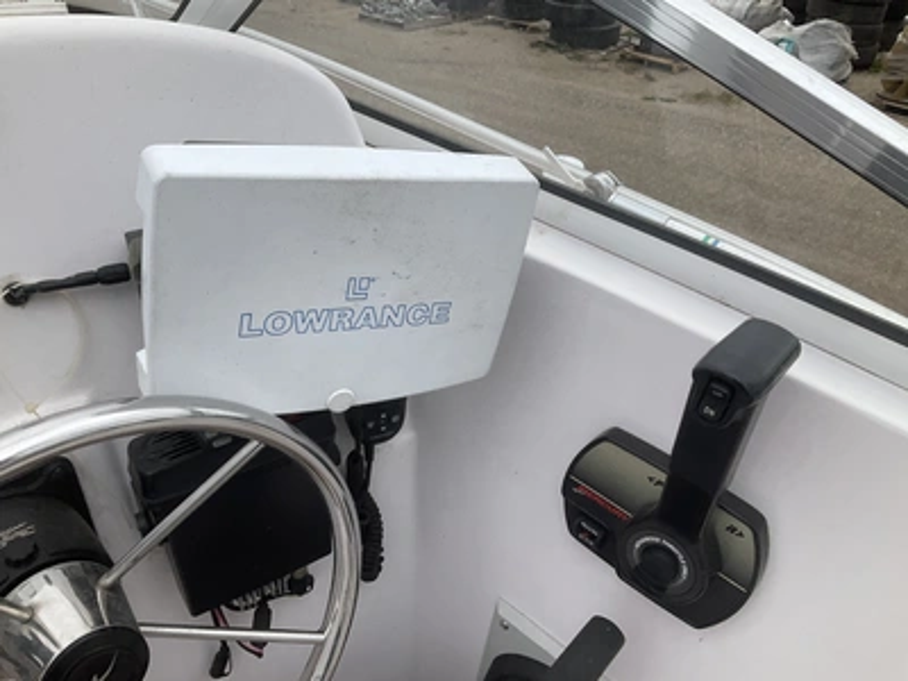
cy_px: 340
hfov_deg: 61.7
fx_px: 761
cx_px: 454
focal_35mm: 29
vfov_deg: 48.2
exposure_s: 1/1250
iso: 25
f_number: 1.8
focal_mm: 3
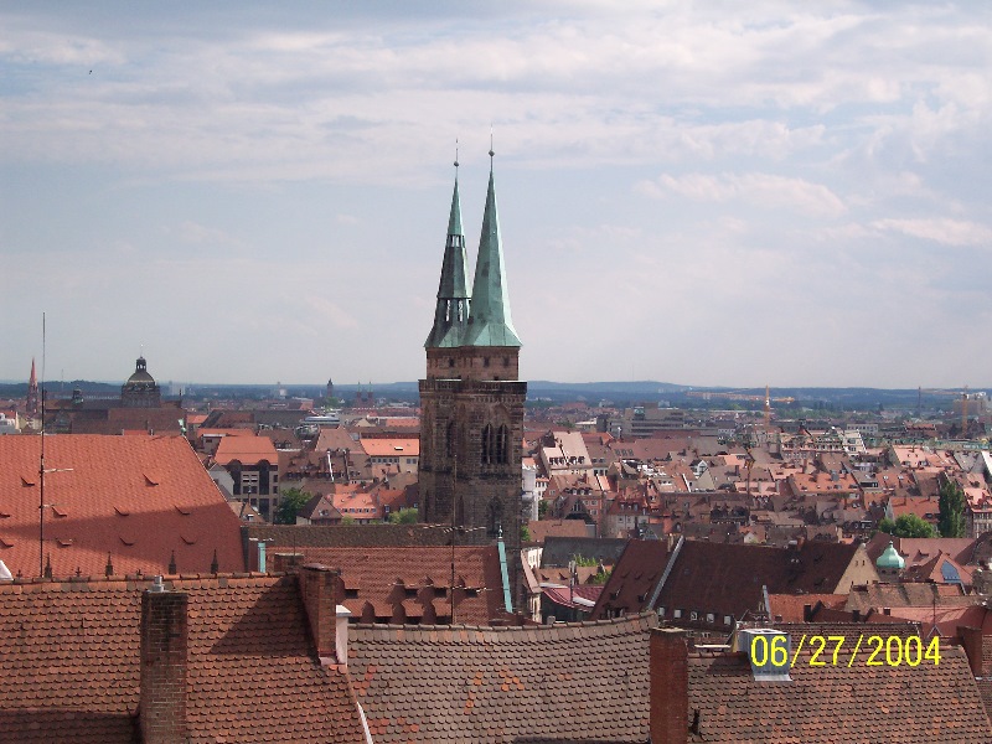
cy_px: 372
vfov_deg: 19.4
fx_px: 2178
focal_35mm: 76
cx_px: 496
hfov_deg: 25.7
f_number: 6.7
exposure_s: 1/500
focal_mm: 16
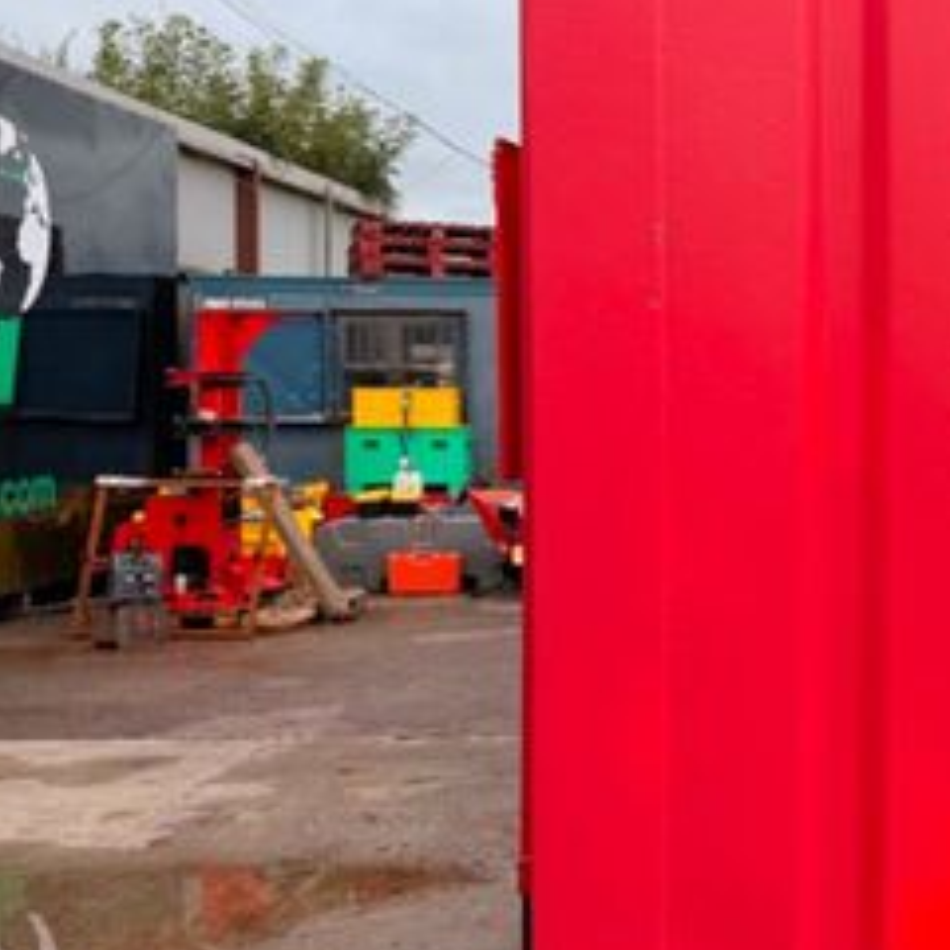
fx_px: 1646
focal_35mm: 53
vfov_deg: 32.2
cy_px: 439
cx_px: 1025
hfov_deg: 29.3
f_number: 1.78
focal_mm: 6.76
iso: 100
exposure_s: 1/888
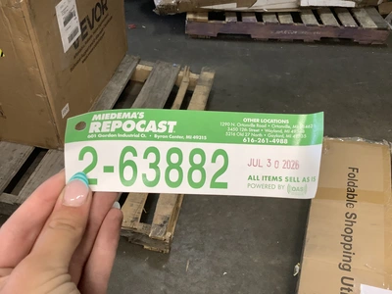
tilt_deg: -47.0
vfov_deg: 45.4
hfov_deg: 58.4
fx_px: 351
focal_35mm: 31
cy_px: 147
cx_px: 196
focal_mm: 3.3
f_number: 2.4
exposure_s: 1/60
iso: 64
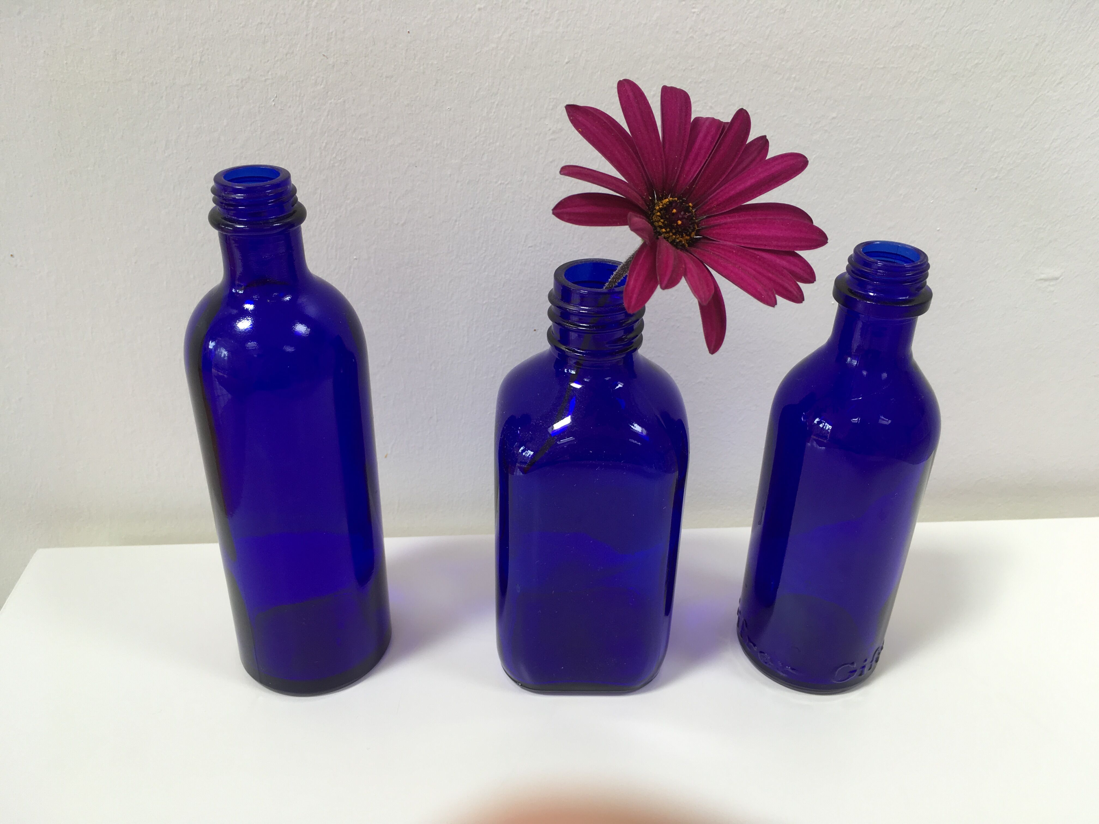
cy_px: 412
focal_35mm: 29
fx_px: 921
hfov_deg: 61.7
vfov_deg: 48.2
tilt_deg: -31.7
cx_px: 550
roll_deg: -0.9
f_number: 2.2
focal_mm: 4.15
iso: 25
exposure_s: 1/100
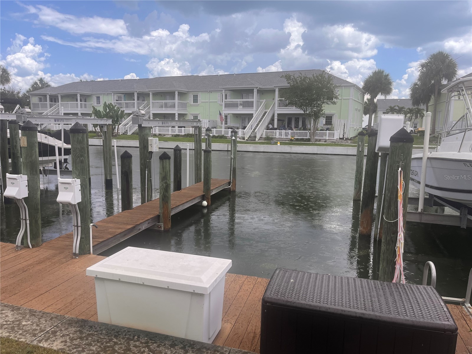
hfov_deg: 67.3
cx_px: 236
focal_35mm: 26
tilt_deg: -7.9
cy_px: 177
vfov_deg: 53.1
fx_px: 355
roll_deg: -0.3
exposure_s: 1/2358
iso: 50
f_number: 1.6
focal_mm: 5.1
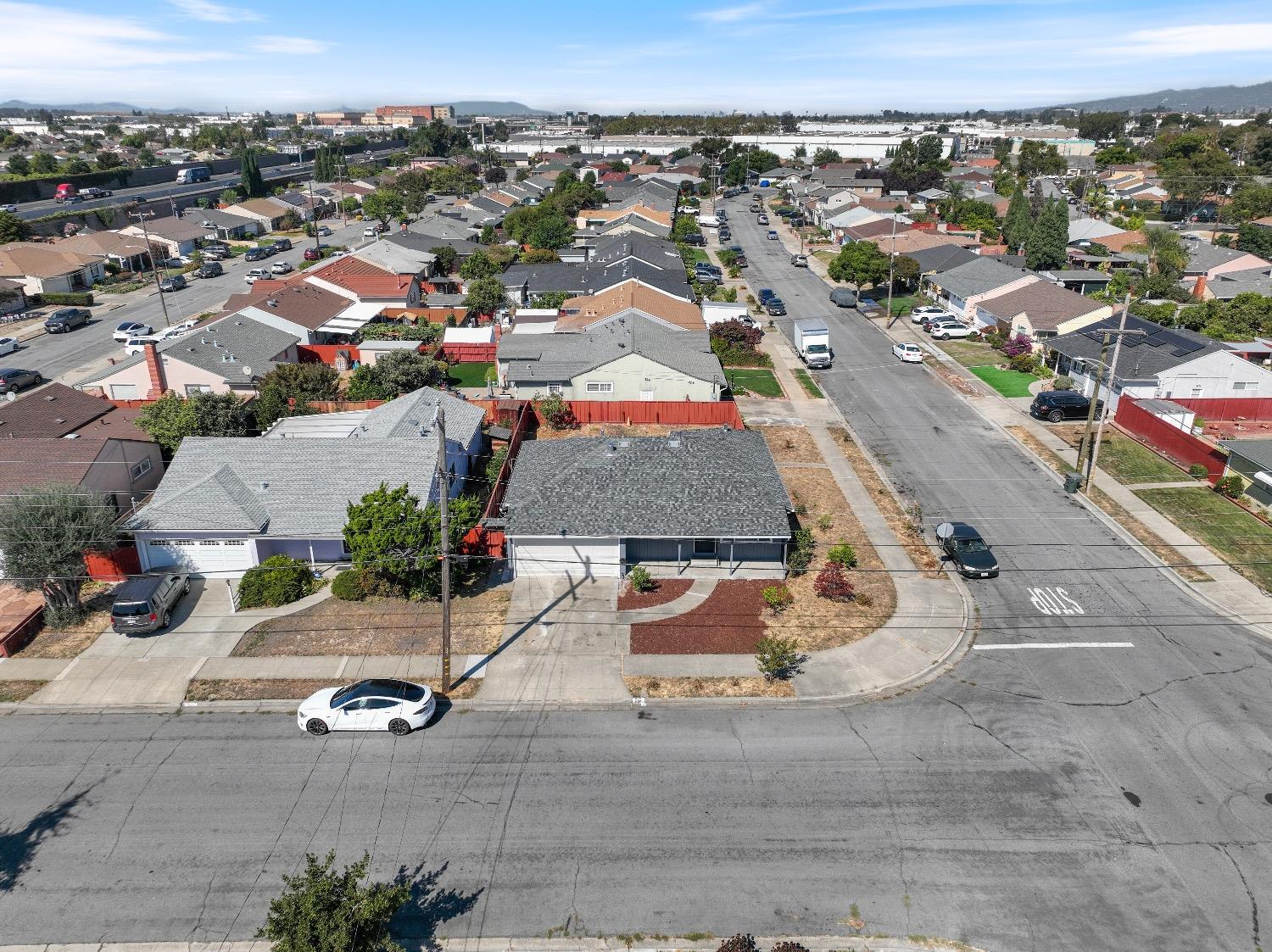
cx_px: 636
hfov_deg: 71.6
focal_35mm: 24
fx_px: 881
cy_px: 476
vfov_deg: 56.8
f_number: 2.8
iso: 100
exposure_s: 1/3200
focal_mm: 12.29
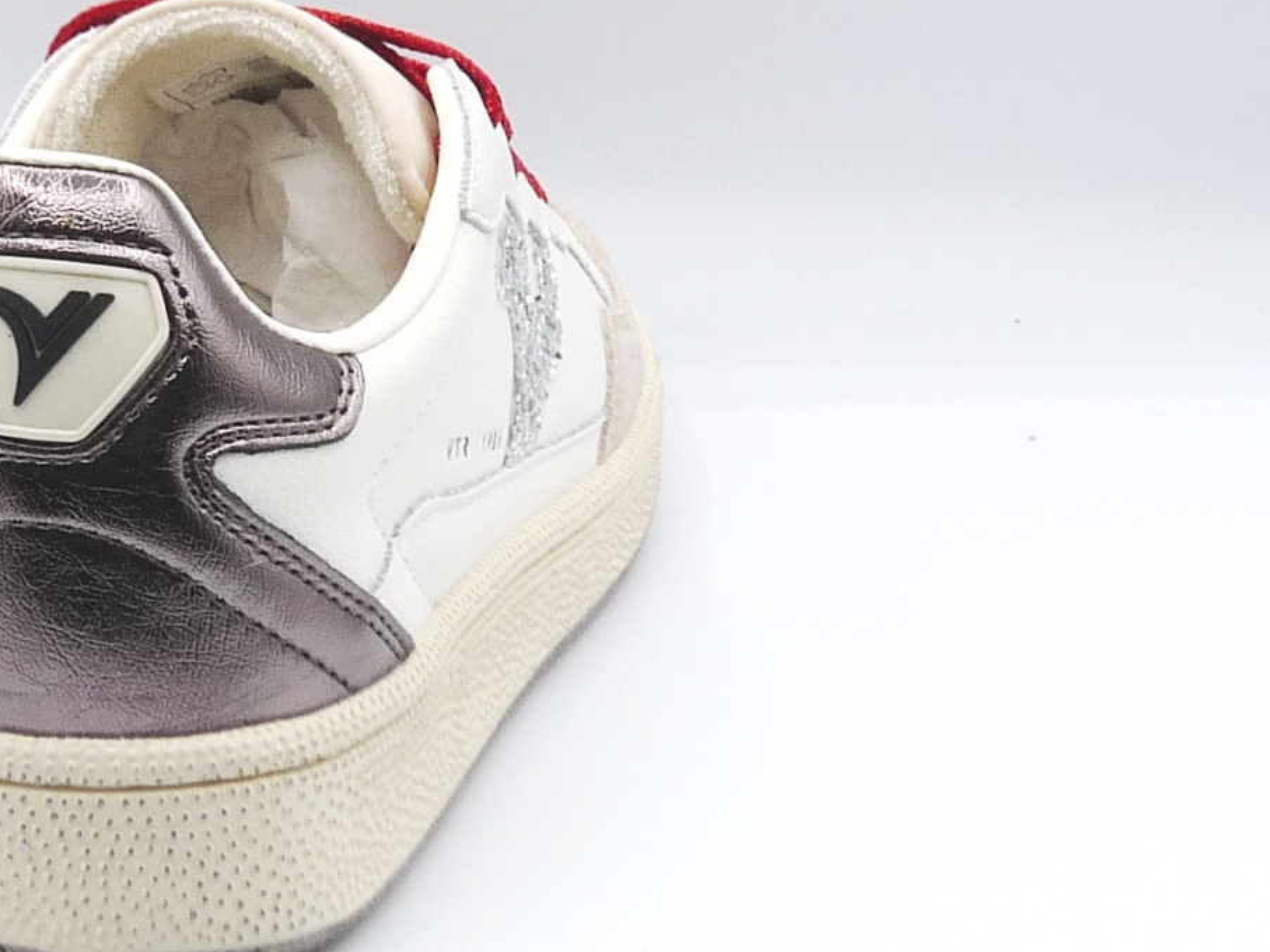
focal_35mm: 90
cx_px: 237
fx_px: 3302
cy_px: 360
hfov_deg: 21.5
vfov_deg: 16.4
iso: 100
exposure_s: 1/200
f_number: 4.5
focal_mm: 5.1
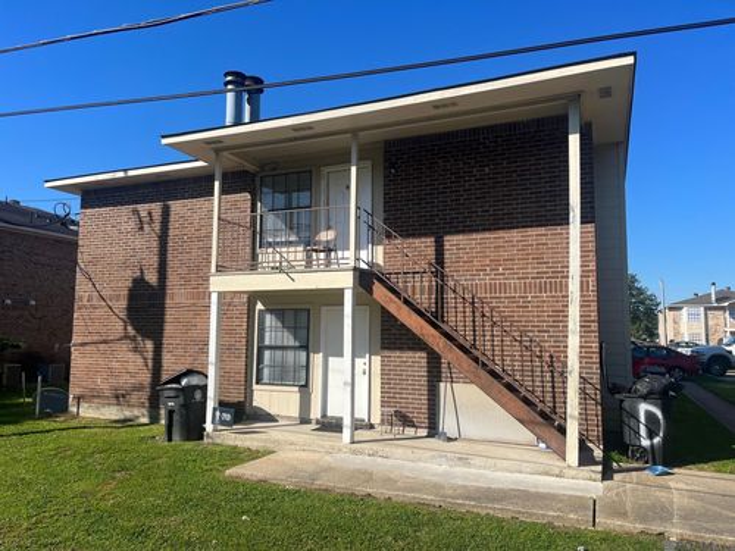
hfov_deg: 67.3
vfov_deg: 53.1
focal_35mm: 26
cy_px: 276
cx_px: 368
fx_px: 552
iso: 50
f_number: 1.6
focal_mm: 5.1
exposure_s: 1/3876
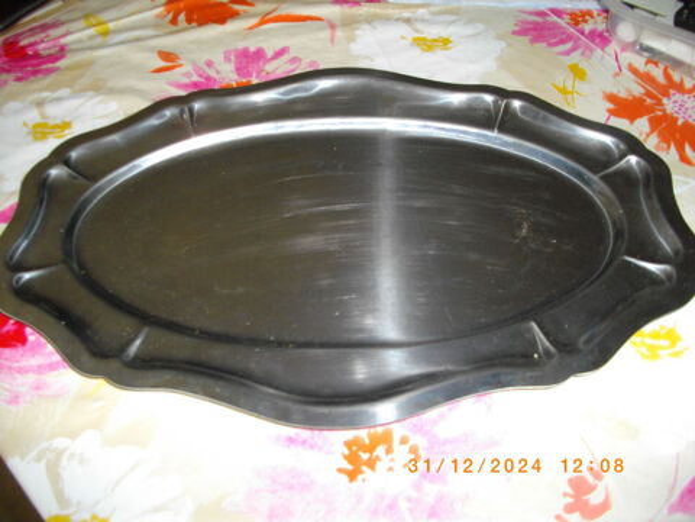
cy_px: 261
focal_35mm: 32
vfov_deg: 44.2
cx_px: 348
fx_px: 642
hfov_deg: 56.8
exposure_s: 1/50
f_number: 2.9
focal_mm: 5.7
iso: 200
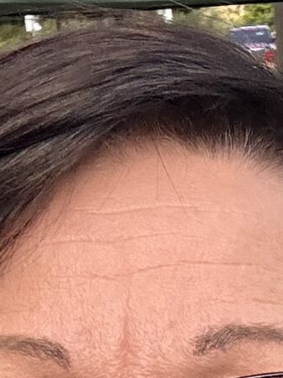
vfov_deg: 11.0
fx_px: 1896
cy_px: 529
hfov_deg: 8.4
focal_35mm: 174
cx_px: 352
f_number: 1.9
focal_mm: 2.69
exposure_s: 1/340
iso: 25
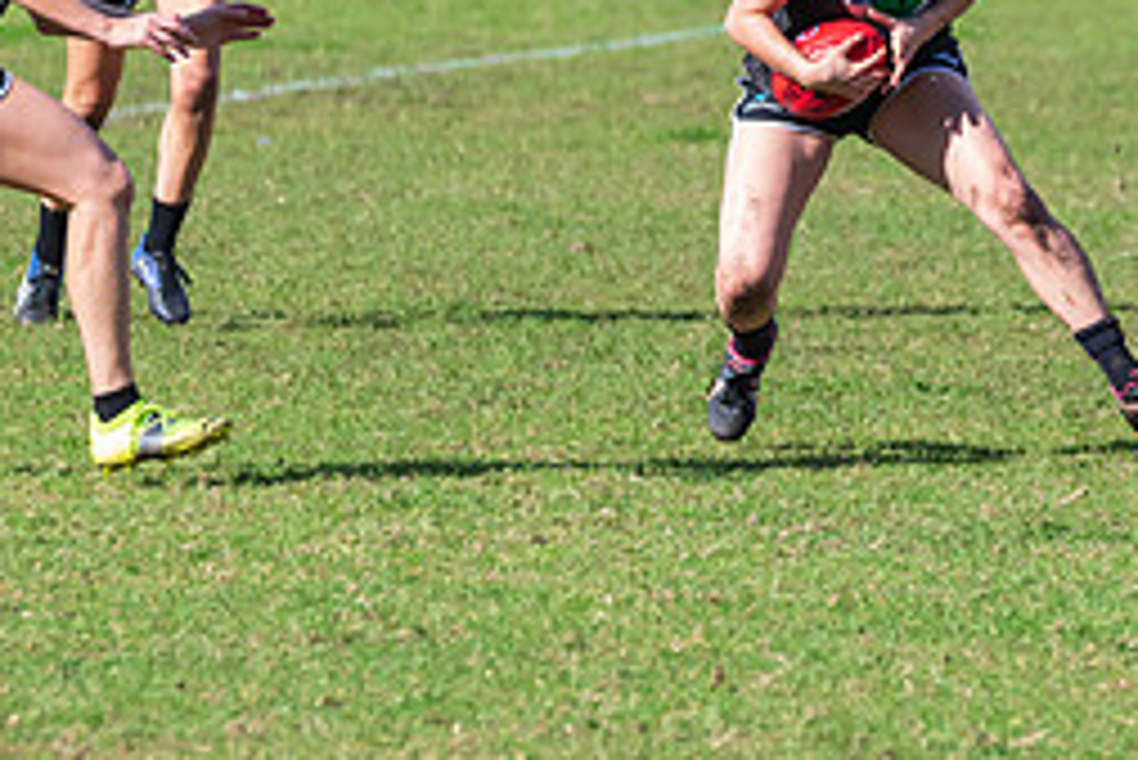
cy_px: 119
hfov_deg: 2.6
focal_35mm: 802
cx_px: 940
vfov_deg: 1.7
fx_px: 25366
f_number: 8
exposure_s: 1/1250
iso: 800
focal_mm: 350
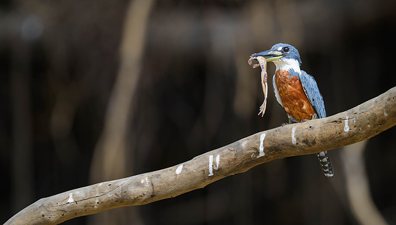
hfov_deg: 4.6
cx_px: 223
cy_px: 85
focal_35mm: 471
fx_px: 4961
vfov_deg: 2.6
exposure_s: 1/2500
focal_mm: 400
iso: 640
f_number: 4.5
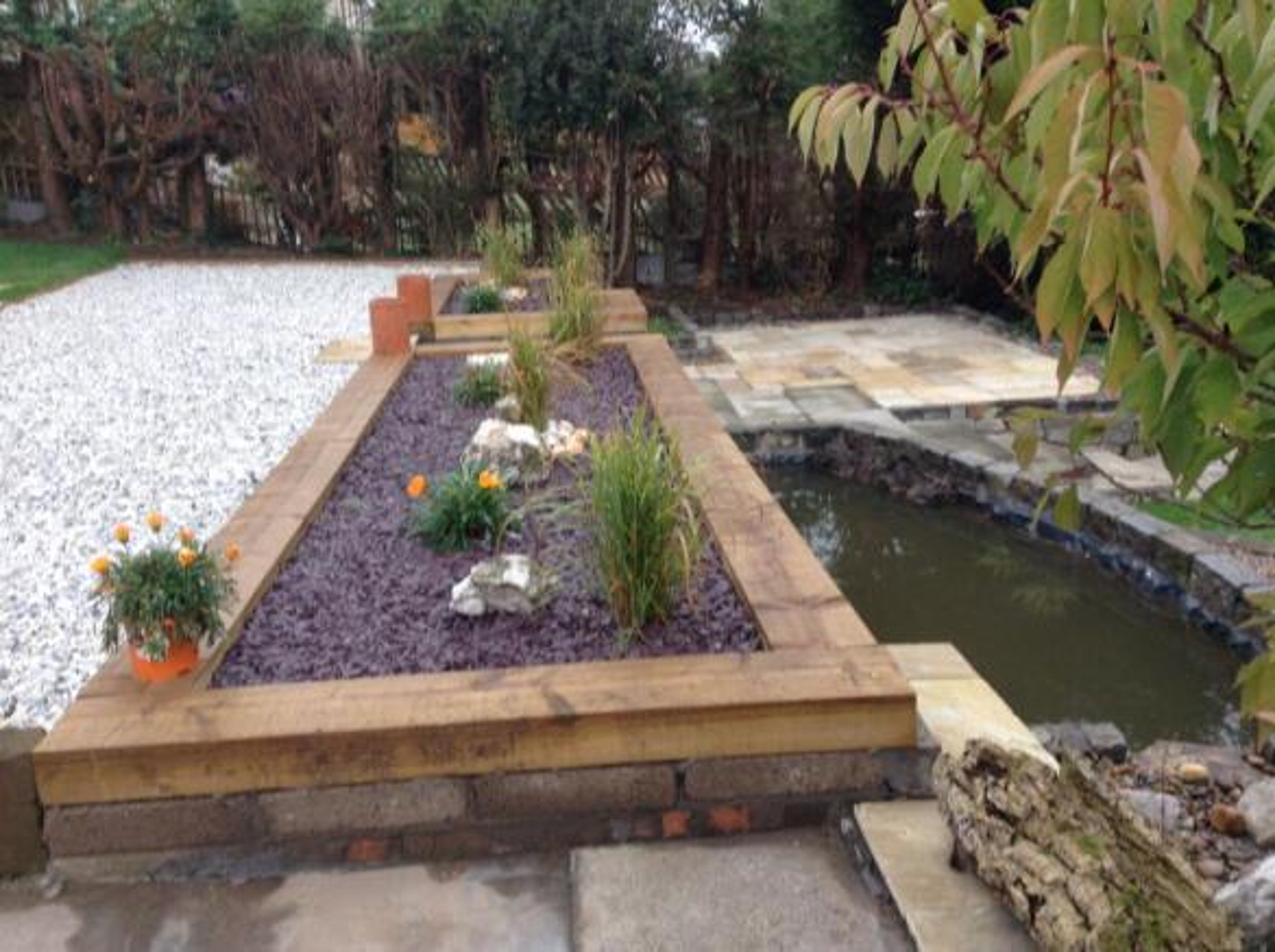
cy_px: 476
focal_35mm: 33
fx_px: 1214
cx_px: 638
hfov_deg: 55.4
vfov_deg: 42.8
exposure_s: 1/120
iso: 50
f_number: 2.4
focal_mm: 3.3
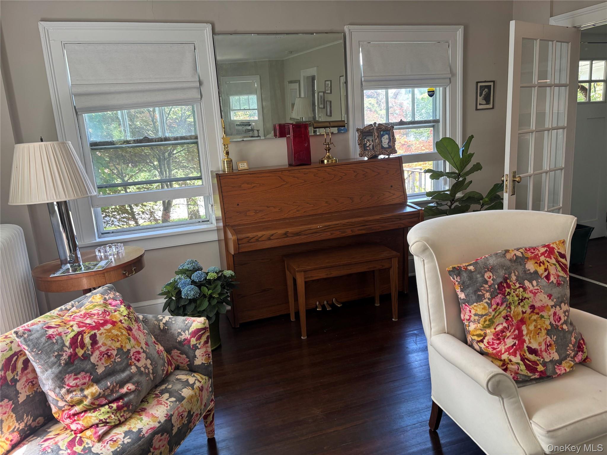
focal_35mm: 26
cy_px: 228
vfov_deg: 53.1
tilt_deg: -11.5
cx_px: 304
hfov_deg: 67.3
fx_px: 456
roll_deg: +3.5
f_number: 1.6
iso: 80
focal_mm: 5.96
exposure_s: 1/60
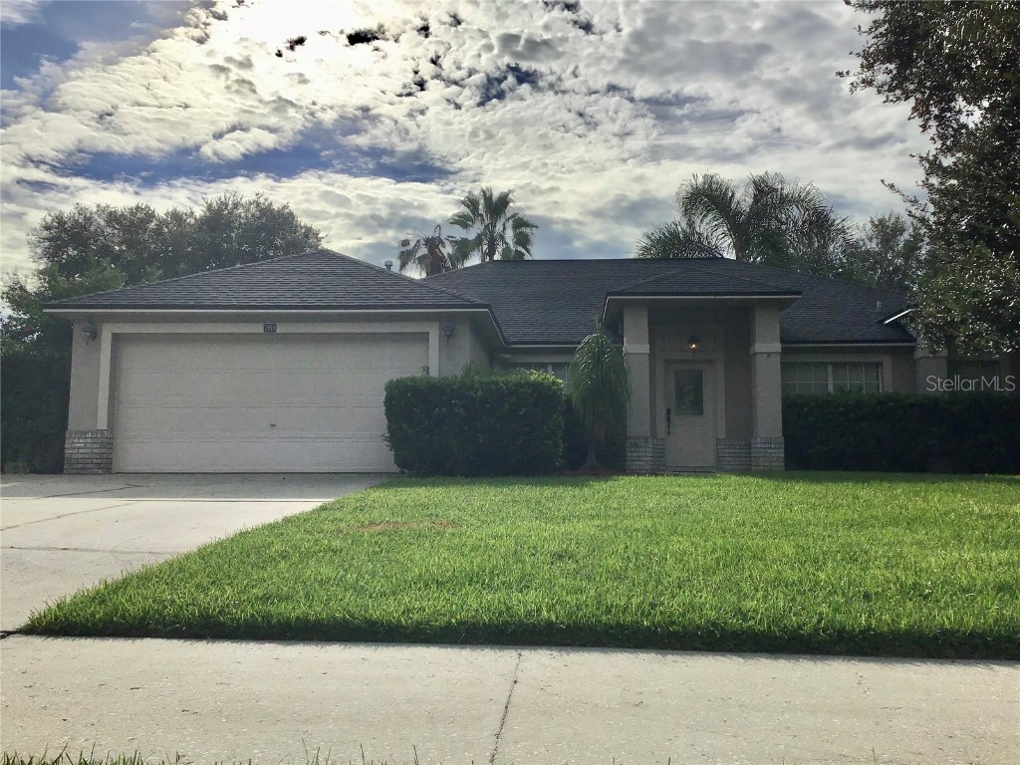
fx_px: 913
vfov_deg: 45.4
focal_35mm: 31
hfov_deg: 58.4
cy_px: 382
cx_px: 510
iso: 25
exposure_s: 1/5102
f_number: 2.4
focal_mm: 3.3
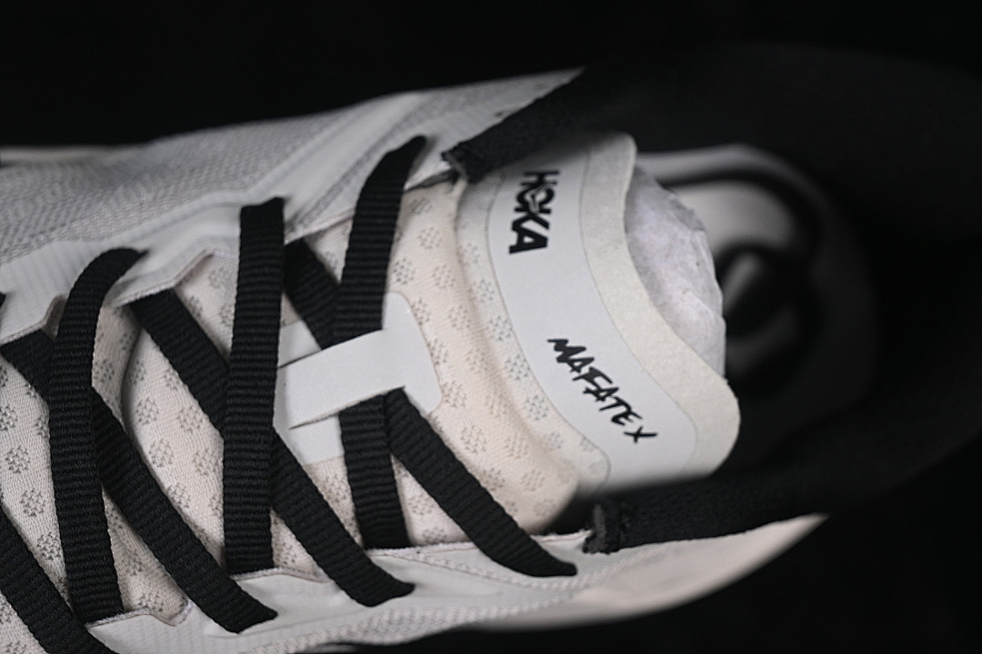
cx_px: 491
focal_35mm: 75
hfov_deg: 27.0
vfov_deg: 18.2
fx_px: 2046
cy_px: 327
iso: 160
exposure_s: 1/80
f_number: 7.1
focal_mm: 50
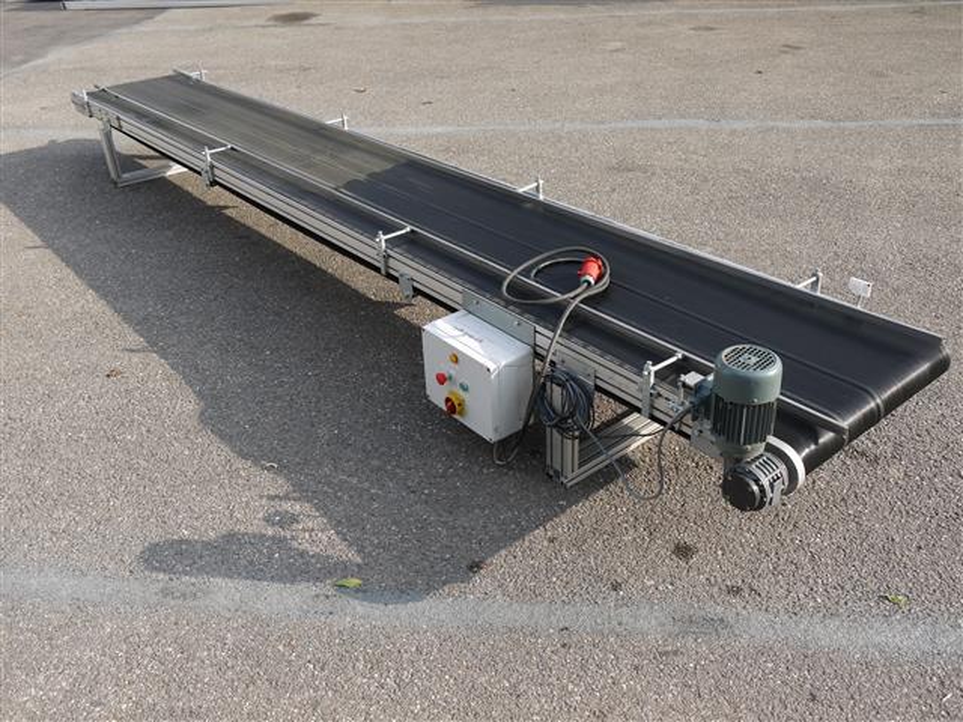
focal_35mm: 32
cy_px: 361
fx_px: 890
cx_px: 482
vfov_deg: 44.2
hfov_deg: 56.8
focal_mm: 16
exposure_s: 1/250
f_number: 6.3
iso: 100
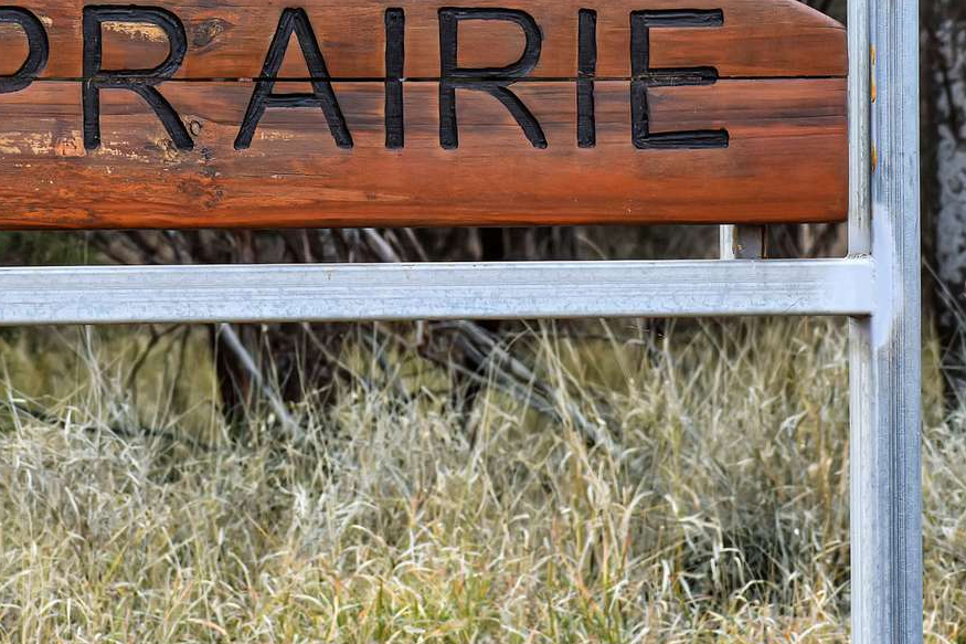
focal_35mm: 428
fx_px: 11482
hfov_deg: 4.8
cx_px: 305
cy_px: 157
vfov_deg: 3.2
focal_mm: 130
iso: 400
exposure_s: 1/200
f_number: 7.1
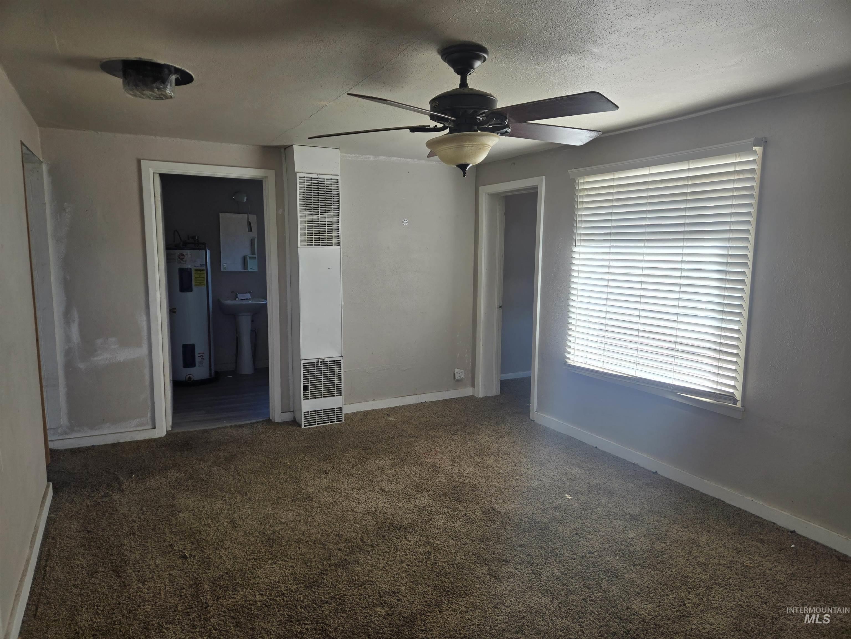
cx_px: 426
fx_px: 565
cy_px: 320
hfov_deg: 73.9
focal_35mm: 23
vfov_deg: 58.9
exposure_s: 1/180
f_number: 1.8
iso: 25
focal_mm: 5.4
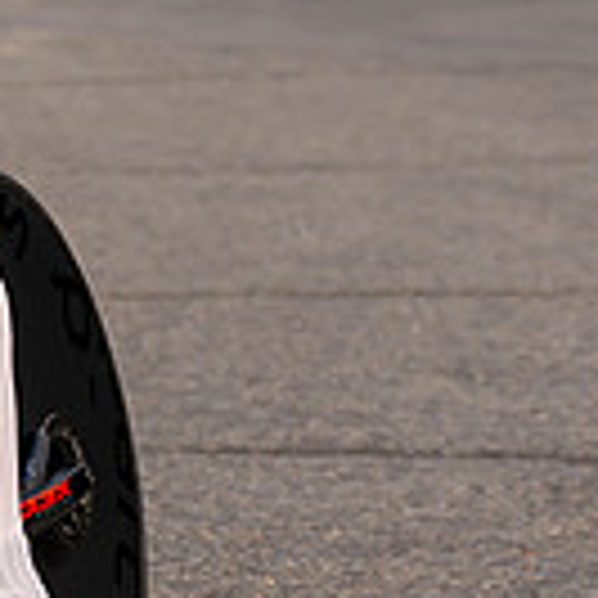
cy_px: -133
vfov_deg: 3.5
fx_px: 9636
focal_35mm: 493
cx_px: -587
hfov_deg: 3.5
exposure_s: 1/1000
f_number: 4
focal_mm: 70
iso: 100
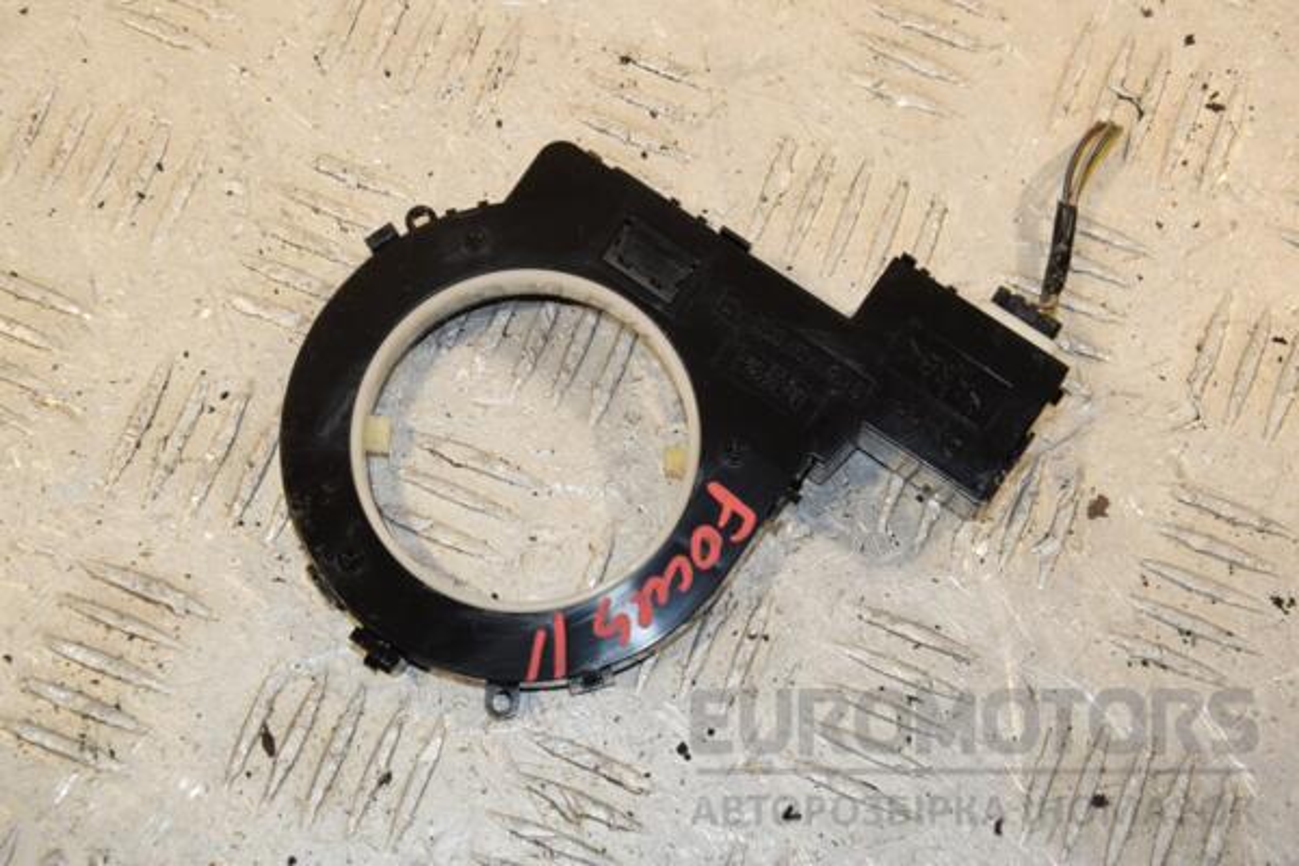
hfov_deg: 26.0
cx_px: 650
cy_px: 433
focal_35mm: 78
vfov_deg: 17.5
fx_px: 2814
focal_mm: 52
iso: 800
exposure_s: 1/200
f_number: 9
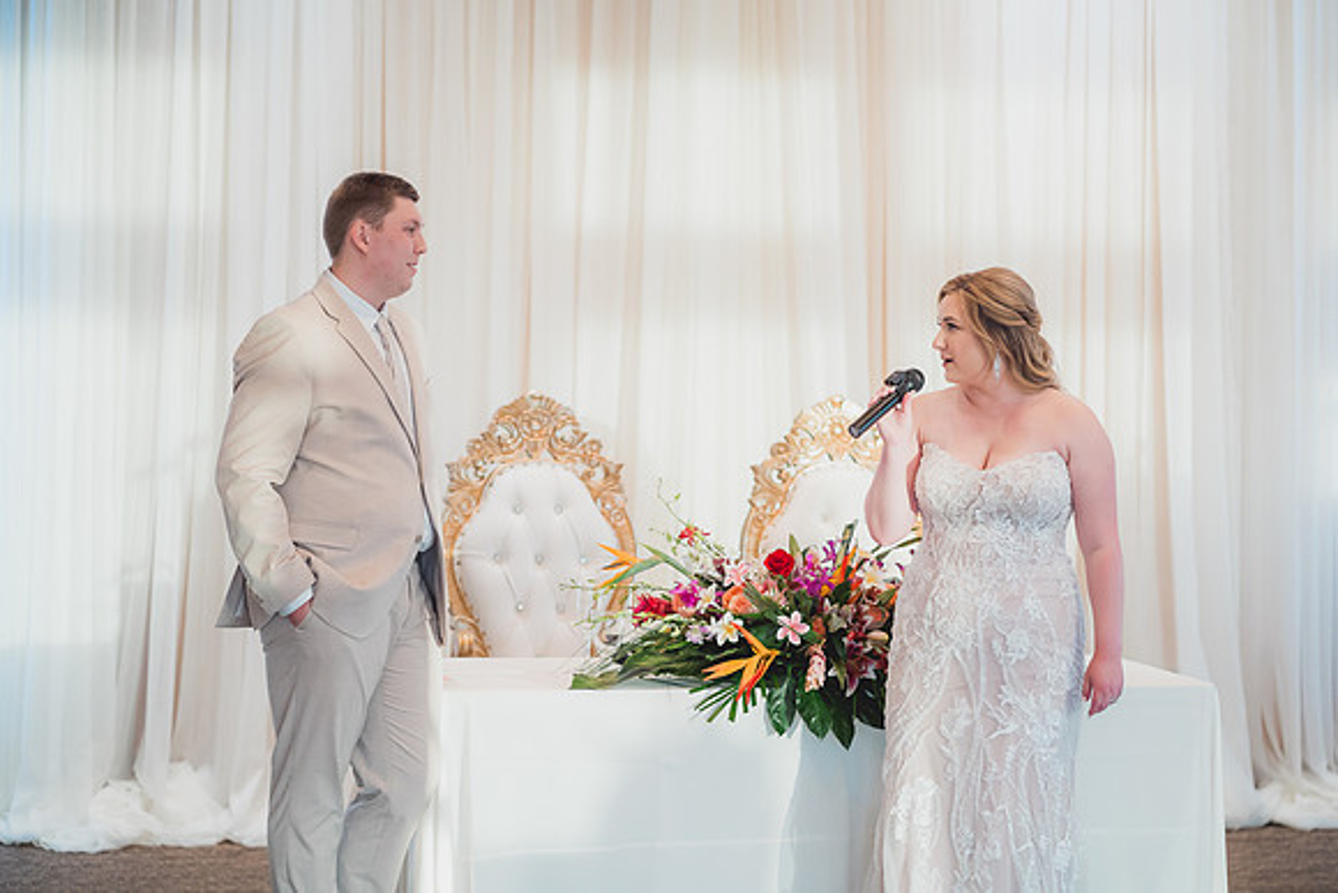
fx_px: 3160
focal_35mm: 85
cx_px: 669
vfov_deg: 16.1
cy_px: 446
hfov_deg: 23.9
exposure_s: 1/500
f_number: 2.2
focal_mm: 85
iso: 1250
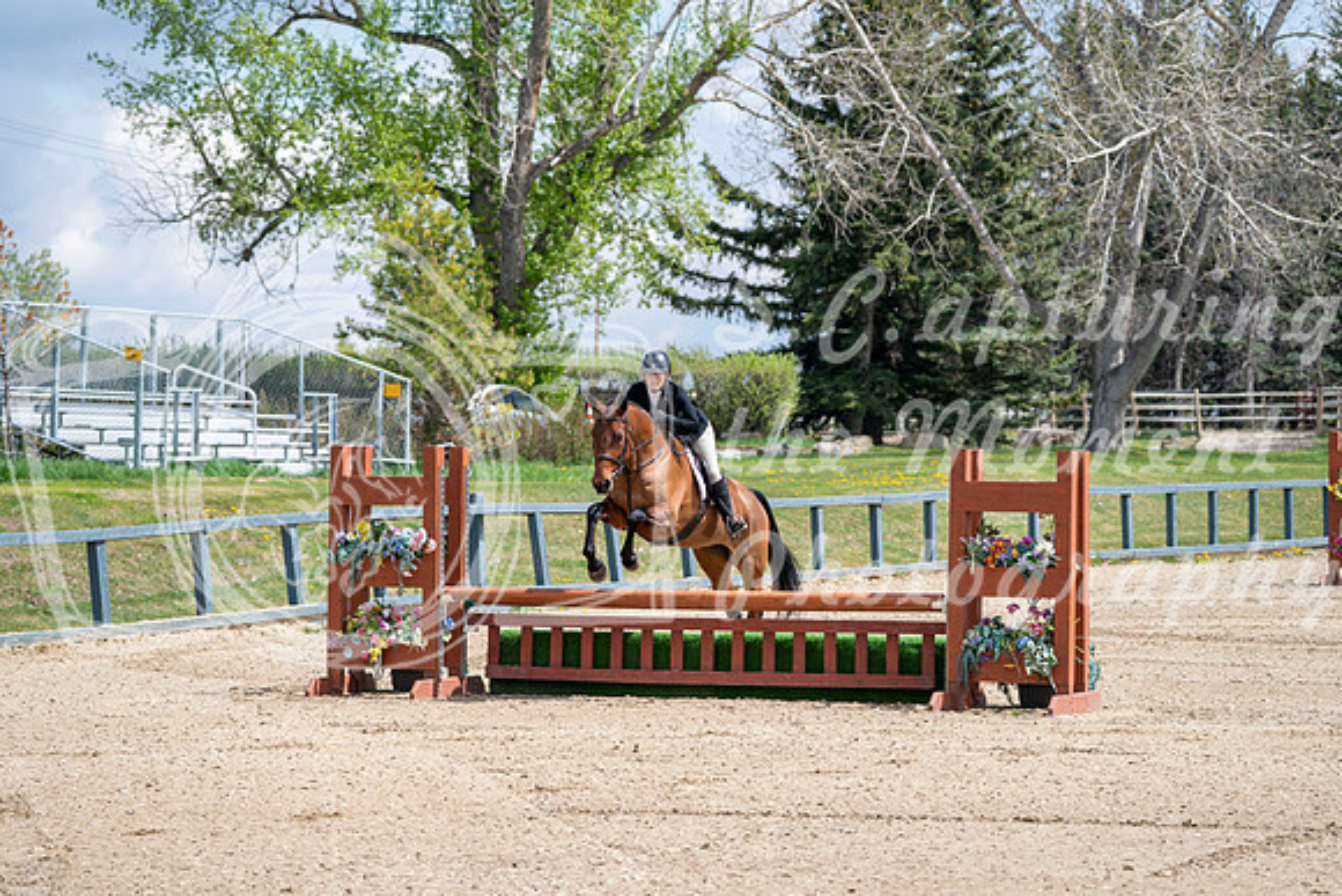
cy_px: 448
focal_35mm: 145
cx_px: 671
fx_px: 5406
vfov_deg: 9.5
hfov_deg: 14.2
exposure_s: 1/500
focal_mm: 145
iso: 100
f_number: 5.6
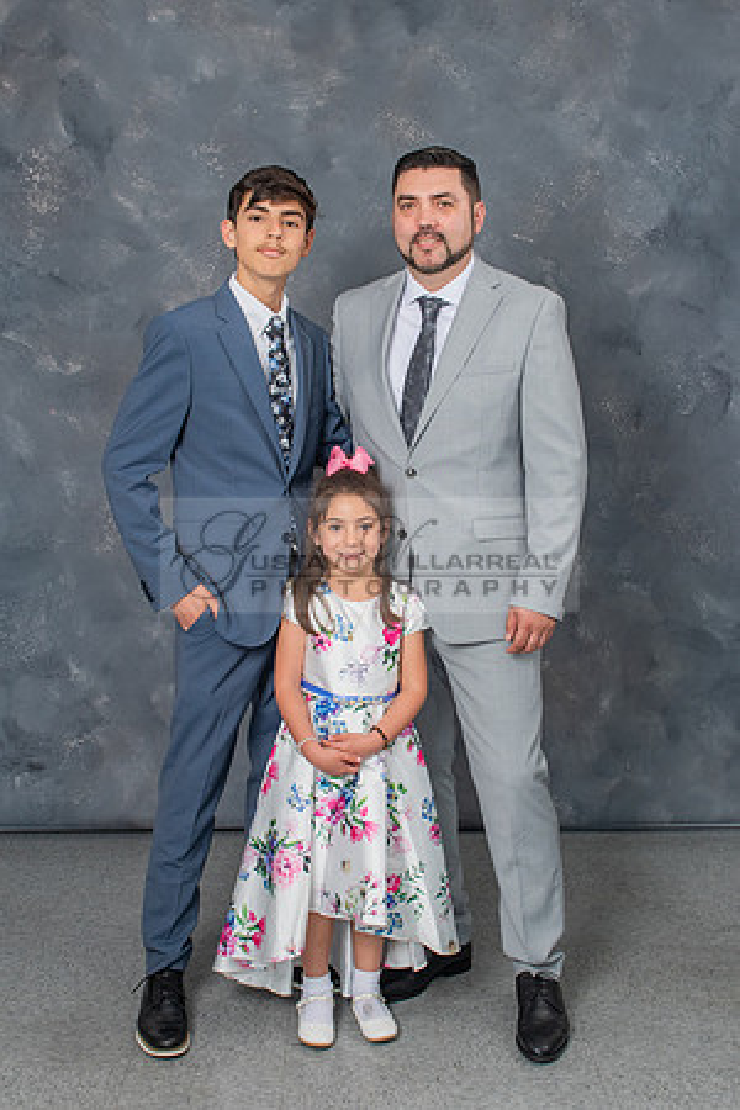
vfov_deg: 39.4
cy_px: 510
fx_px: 1551
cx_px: 375
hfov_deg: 26.8
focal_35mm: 50
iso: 200
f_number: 5.6
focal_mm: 26
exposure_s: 1/160
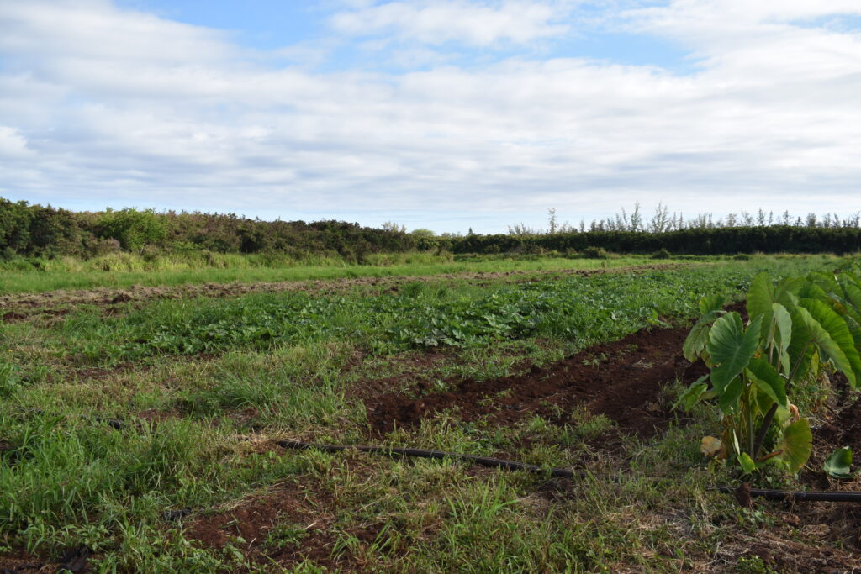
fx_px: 825
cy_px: 287
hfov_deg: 55.1
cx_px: 430
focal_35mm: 34
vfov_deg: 38.4
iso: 160
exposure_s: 1/400
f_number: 7.1
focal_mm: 23
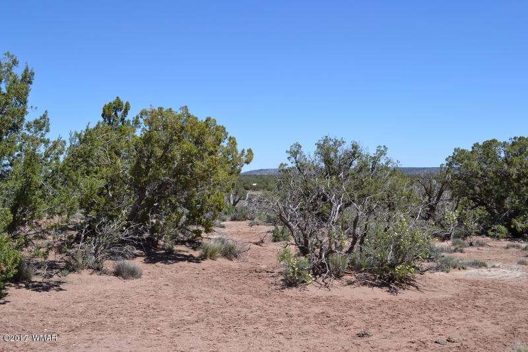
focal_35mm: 39
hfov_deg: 49.6
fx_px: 572
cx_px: 264
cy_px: 176
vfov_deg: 34.2
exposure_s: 1/250
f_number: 8
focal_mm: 26
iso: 100
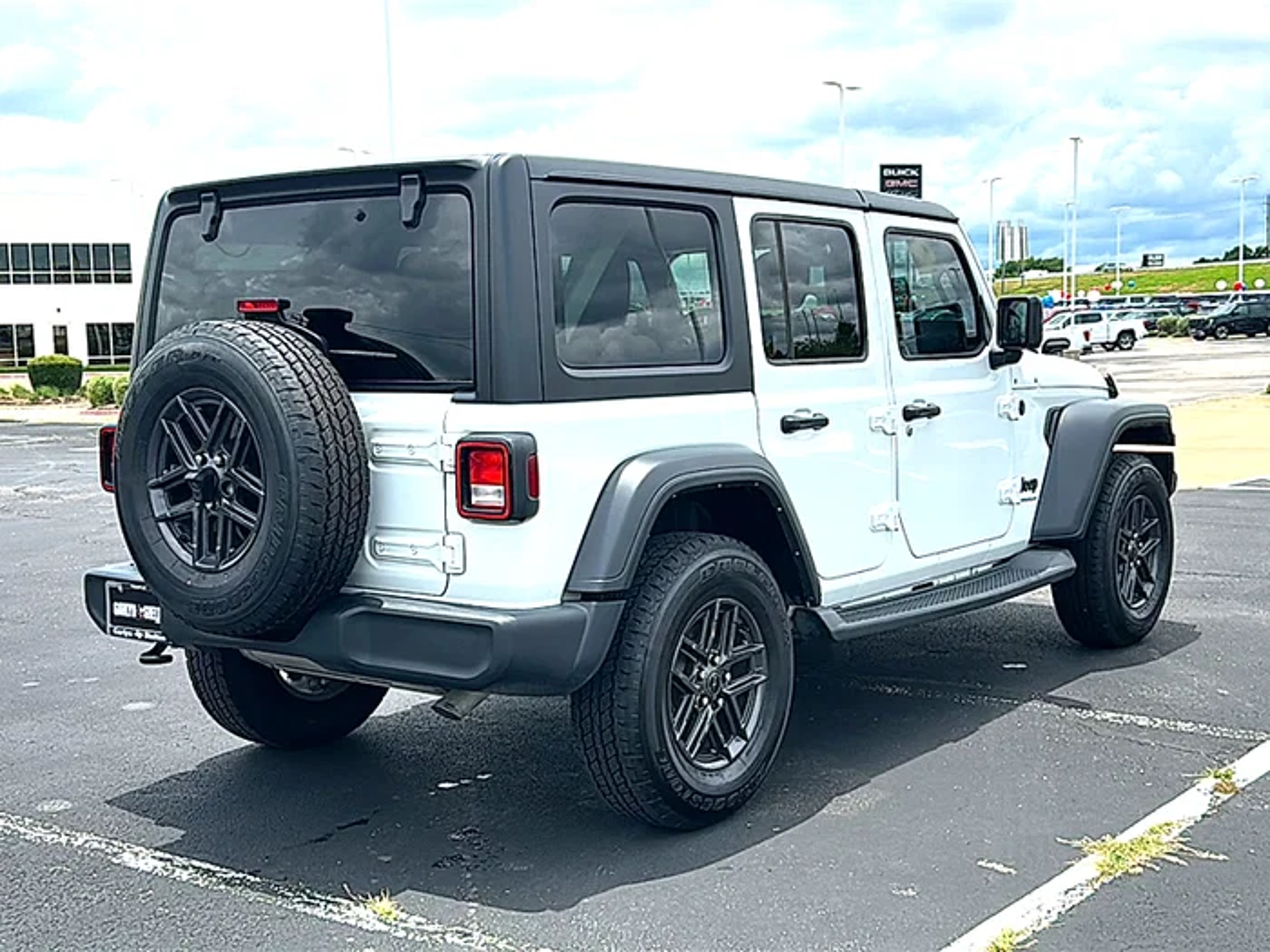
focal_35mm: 37
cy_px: 476
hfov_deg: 50.1
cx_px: 635
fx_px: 1357
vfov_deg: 38.7
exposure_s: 1/4587
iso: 80
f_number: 1.78
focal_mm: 6.86
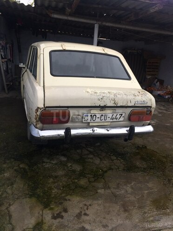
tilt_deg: -20.4
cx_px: 86
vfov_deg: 61.7
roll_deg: -4.2
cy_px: 116
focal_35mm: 29
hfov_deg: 48.2
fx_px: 193
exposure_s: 1/289
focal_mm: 4.15
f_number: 2.2
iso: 32
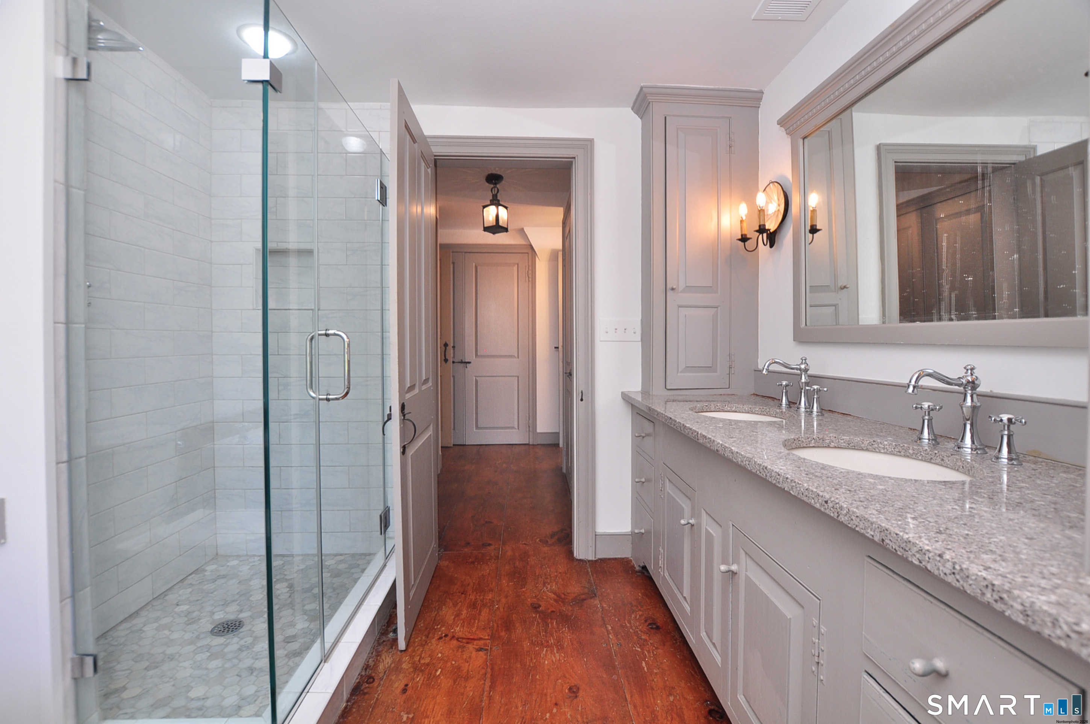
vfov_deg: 77.2
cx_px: 545
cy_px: 362
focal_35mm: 15
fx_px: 454
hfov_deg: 100.5
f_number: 5
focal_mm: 10
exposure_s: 1/30
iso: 200
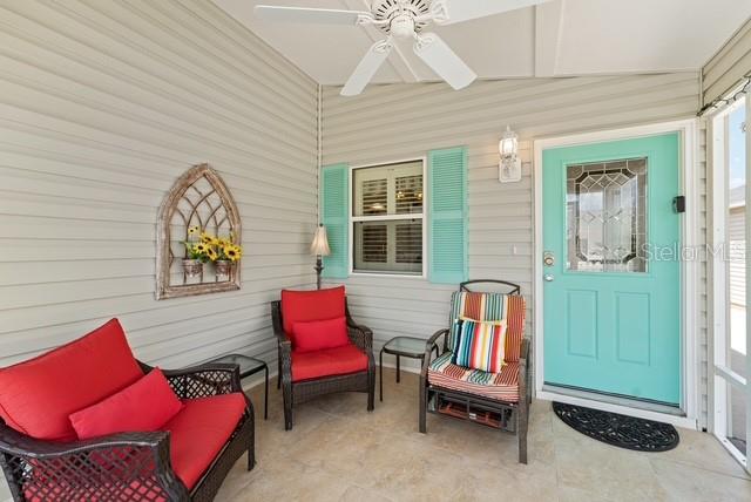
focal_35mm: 14
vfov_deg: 81.3
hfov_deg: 104.2
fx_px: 292
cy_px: 251
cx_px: 376
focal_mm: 14
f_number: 7.1
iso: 250
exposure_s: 1/100
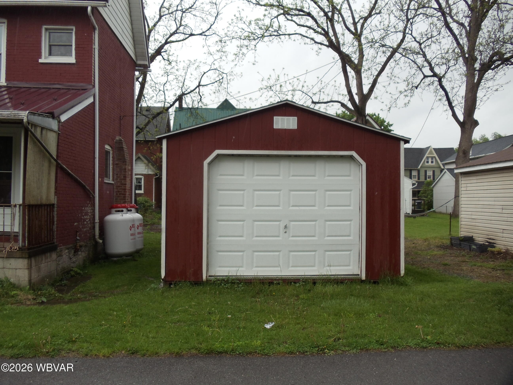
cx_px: 256
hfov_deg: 42.9
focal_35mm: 44
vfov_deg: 32.9
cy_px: 192
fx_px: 652
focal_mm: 6
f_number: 3.5
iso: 80
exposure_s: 1/100
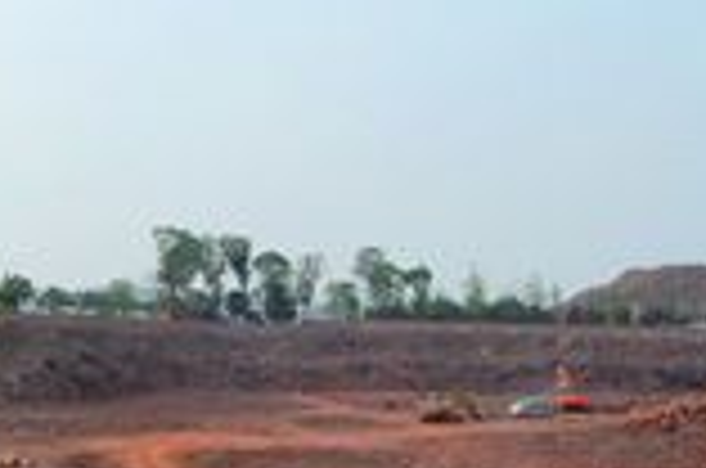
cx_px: -373
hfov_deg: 20.2
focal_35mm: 86
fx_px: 1683
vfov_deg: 15.8
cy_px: 306
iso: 400
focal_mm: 18
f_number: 10
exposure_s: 1/400
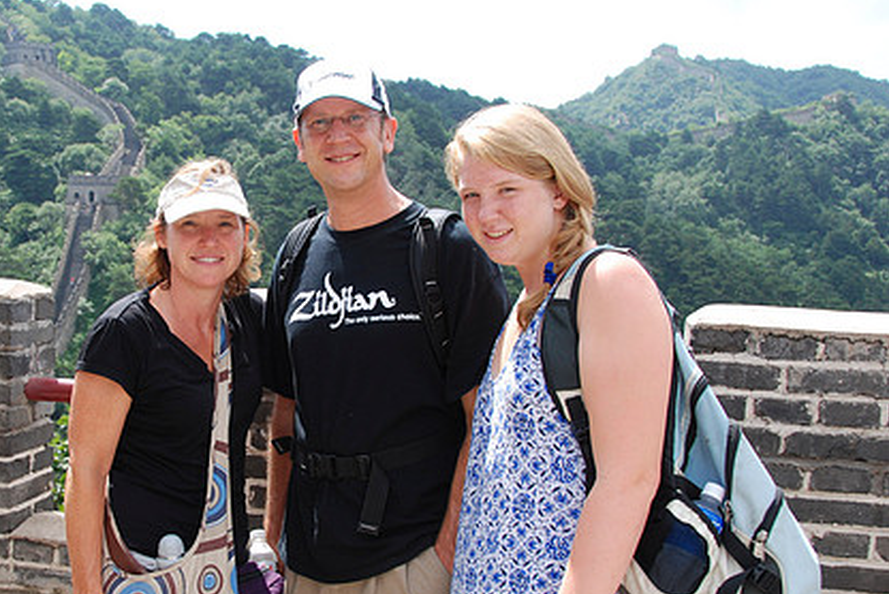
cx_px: 271
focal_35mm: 46
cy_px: 355
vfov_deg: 29.2
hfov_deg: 41.9
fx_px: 1137
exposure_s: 1/200
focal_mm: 22
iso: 200
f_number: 7.1
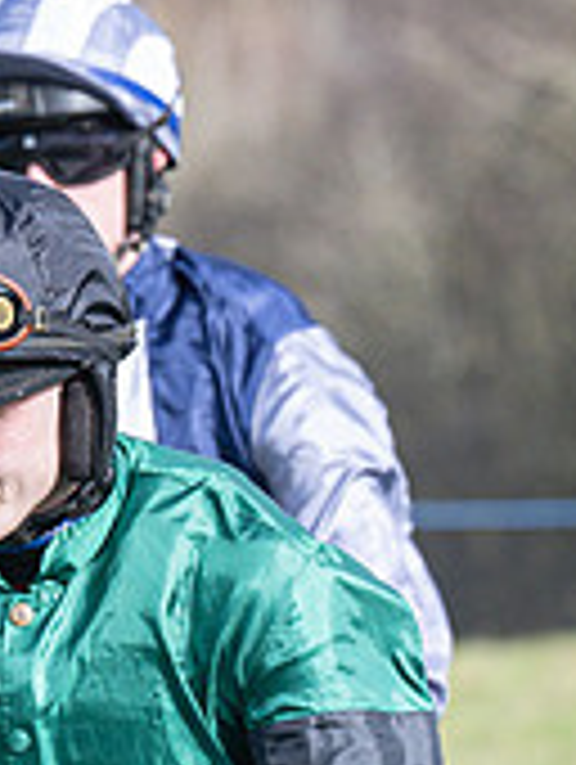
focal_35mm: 907
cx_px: -58
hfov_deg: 1.6
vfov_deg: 2.2
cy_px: 753
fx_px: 20073
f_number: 5
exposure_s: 1/1000
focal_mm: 150
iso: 400
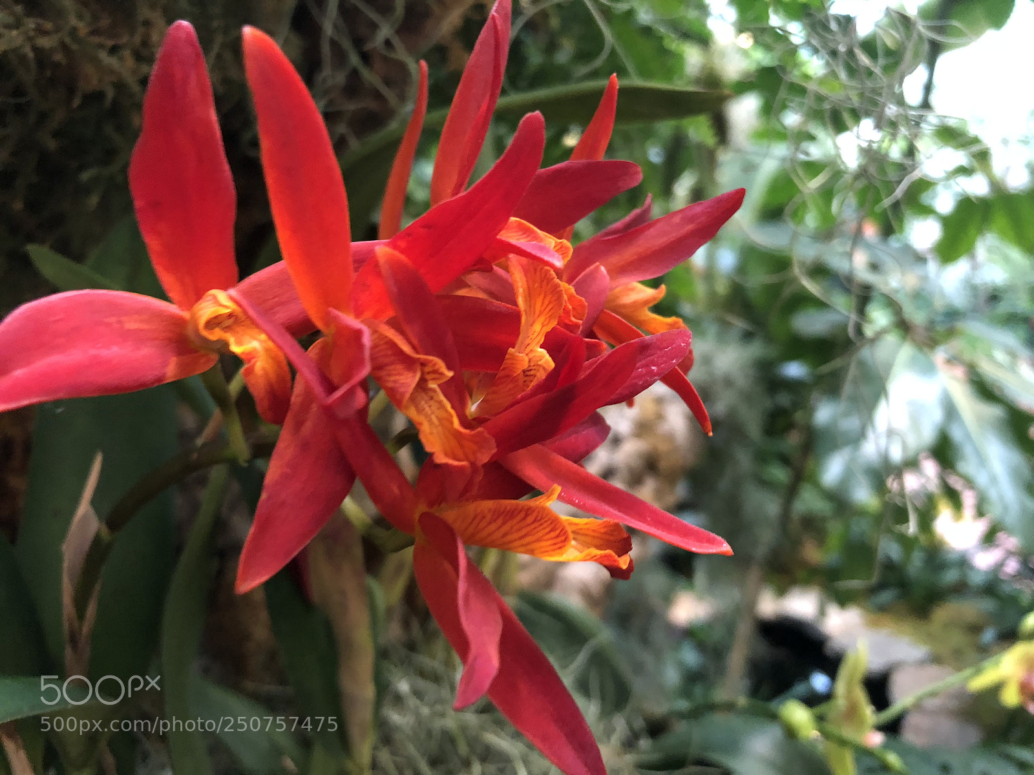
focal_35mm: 28
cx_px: 517
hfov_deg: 63.4
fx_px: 836
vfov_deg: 49.7
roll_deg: +3.1
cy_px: 388
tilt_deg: -8.3
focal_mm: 3.99
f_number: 1.8
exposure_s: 1/11
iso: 100
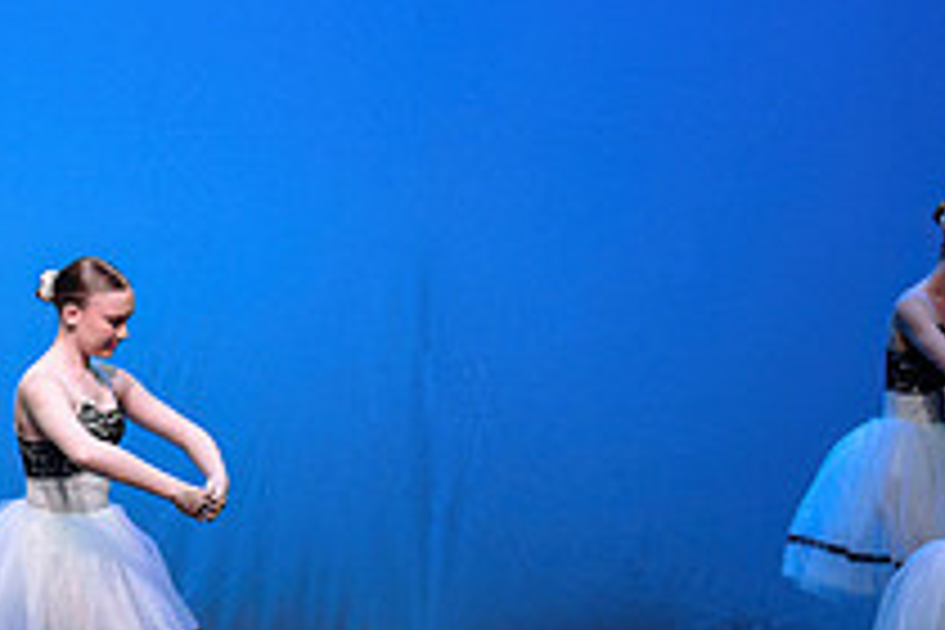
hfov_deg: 7.6
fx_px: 7034
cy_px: 438
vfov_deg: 5.1
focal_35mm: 268
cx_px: -173
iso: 1250
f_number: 2.8
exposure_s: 1/320
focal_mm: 85
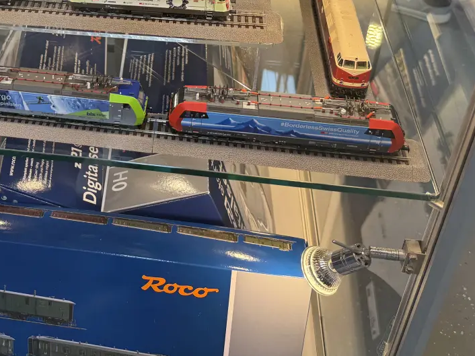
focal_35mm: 51
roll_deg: +0.5
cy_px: 14
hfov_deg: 36.1
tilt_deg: -31.9
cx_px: 89
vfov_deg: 27.2
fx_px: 700
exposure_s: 1/100
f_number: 1.78
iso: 100
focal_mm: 6.76
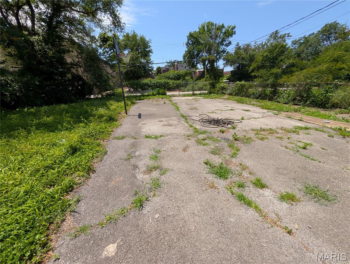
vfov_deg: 94.6
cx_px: 175
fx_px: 122
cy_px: 132
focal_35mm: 12
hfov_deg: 110.5
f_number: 1.7
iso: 50
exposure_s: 1/2342
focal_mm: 2.02
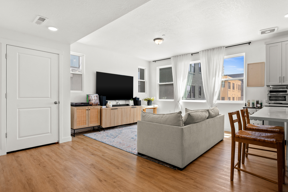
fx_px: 148
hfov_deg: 88.2
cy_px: 98
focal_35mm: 19
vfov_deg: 65.7
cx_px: 139
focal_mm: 16.5
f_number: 7.1
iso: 500
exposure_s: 1/50
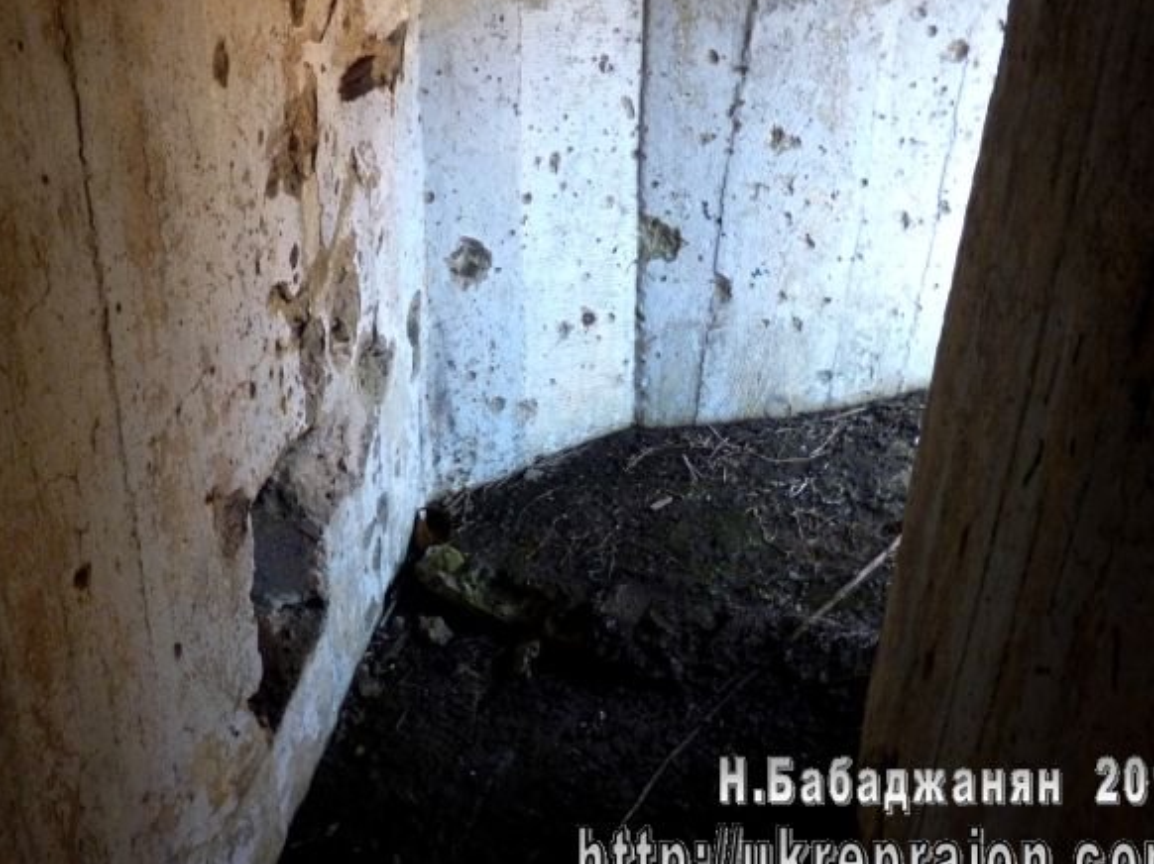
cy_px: 355
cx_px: 492
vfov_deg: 42.8
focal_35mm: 33
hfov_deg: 55.2
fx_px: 1100
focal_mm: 4.3
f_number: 2.5
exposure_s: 1/60
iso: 160
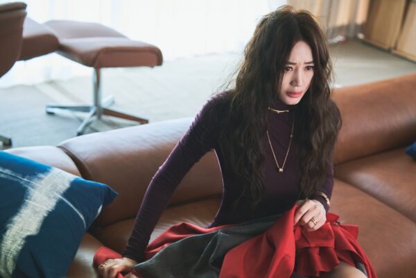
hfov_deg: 28.8
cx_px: 208
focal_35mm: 70
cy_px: 139
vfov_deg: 19.5
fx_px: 809
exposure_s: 1/640
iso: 2000
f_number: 3.5
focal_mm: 70
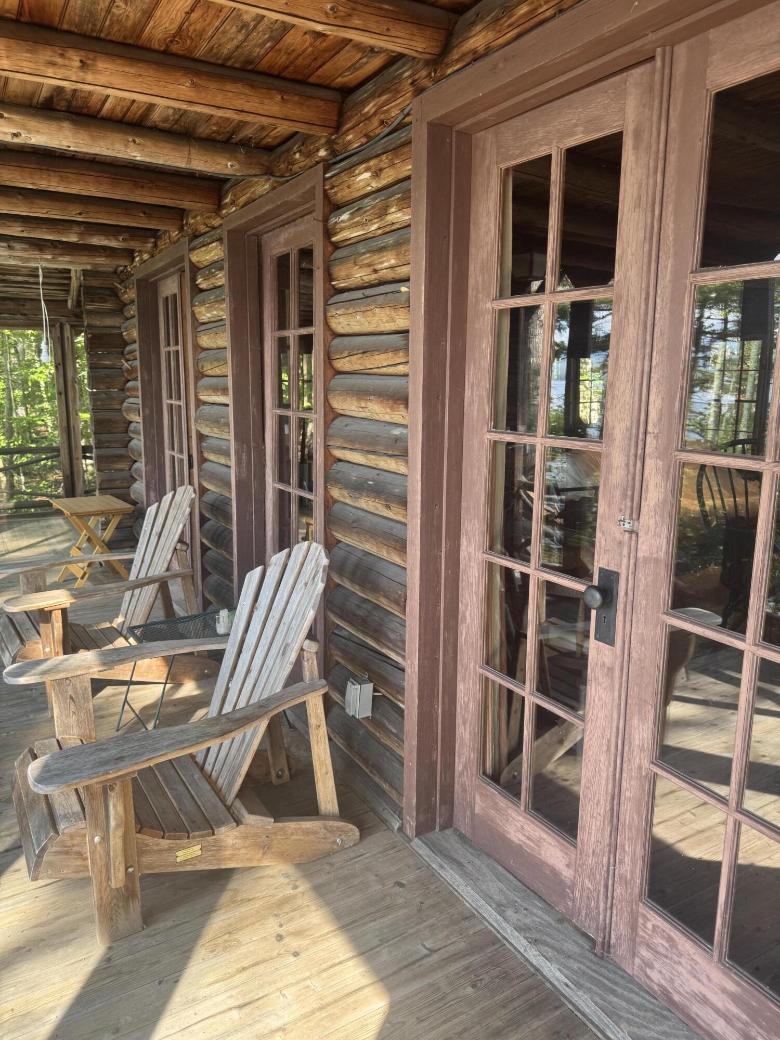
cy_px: 520
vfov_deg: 71.6
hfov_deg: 56.8
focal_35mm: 24
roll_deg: -0.7
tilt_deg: -9.6
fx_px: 721
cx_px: 390
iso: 100
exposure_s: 1/121
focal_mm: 6.76
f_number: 1.78
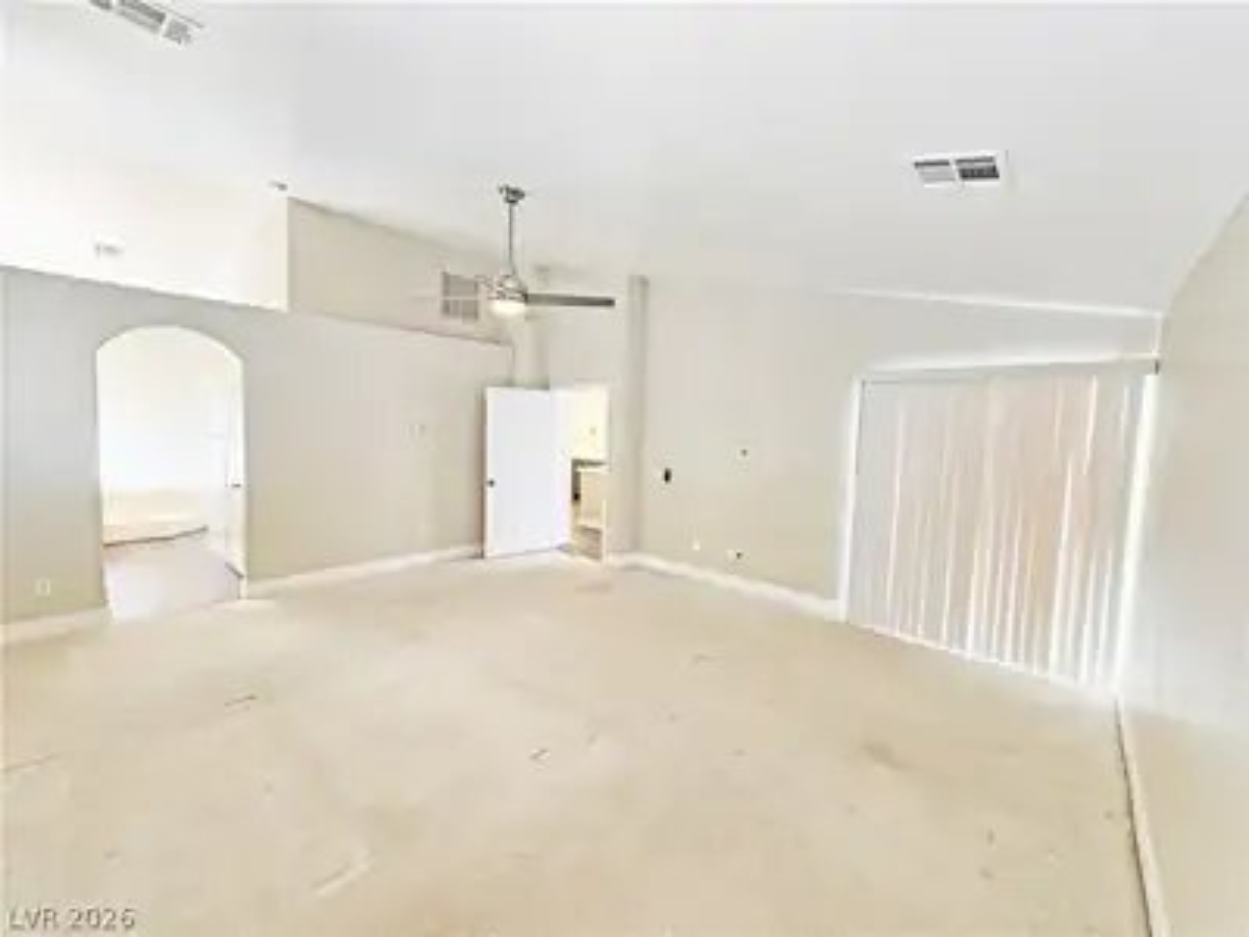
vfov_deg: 89.9
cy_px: 468
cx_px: 624
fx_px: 469
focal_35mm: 13
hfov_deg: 106.2
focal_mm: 2.2
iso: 125
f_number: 2.2
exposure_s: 1/60
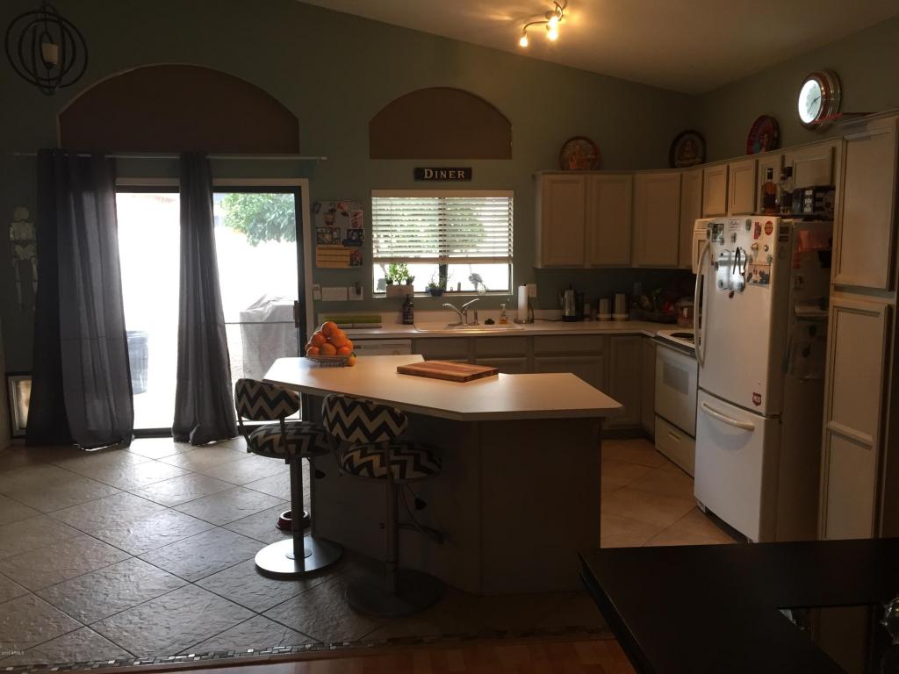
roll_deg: -0.1
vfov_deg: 48.2
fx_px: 753
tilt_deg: -7.0
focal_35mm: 29
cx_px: 450
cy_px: 337
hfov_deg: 61.7
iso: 80
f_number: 2.2
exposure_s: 1/30
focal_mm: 4.15
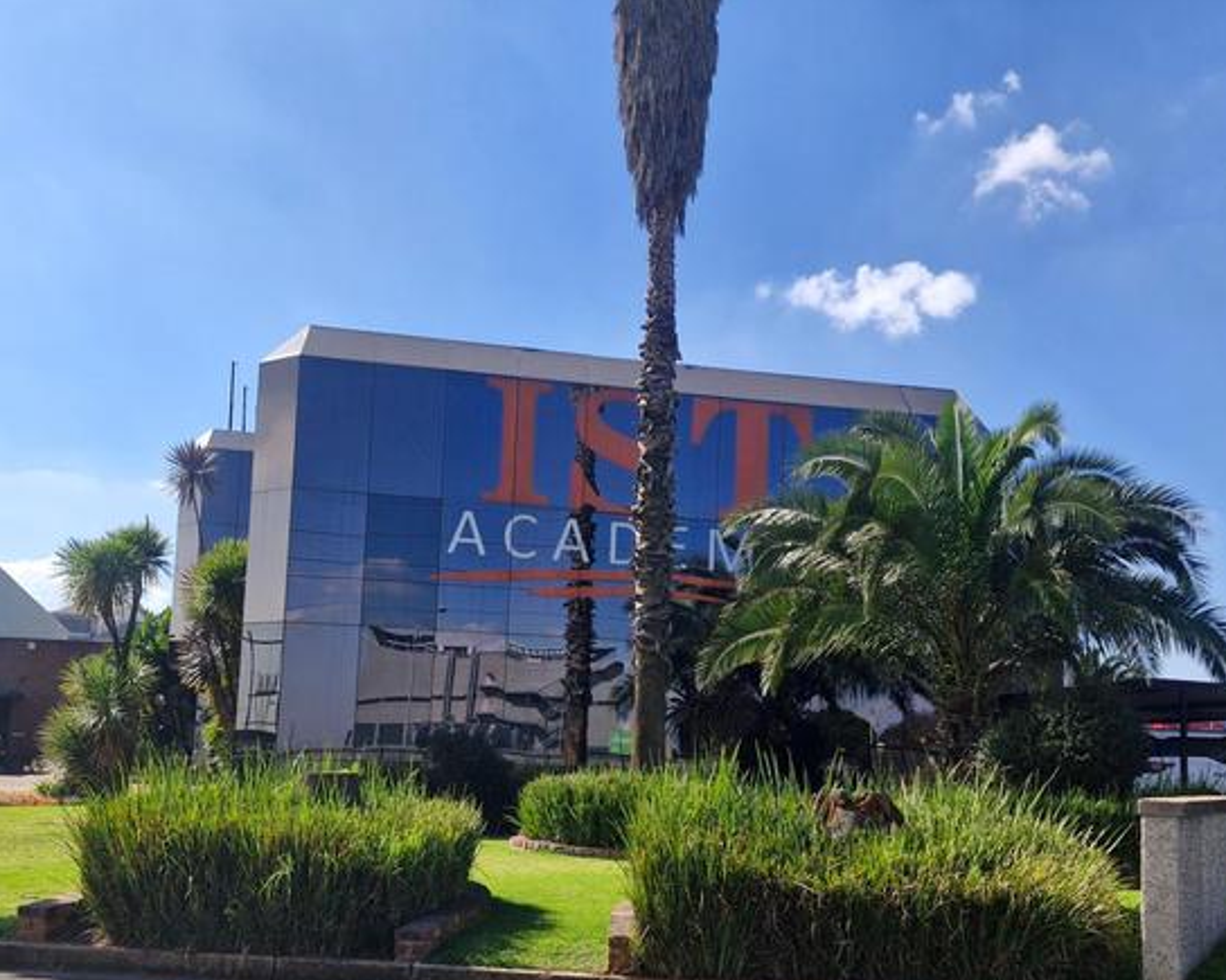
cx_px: 683
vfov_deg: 43.8
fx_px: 1197
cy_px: 667
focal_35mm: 33
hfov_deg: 54.1
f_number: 1.8
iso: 50
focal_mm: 5.54
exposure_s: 1/1364
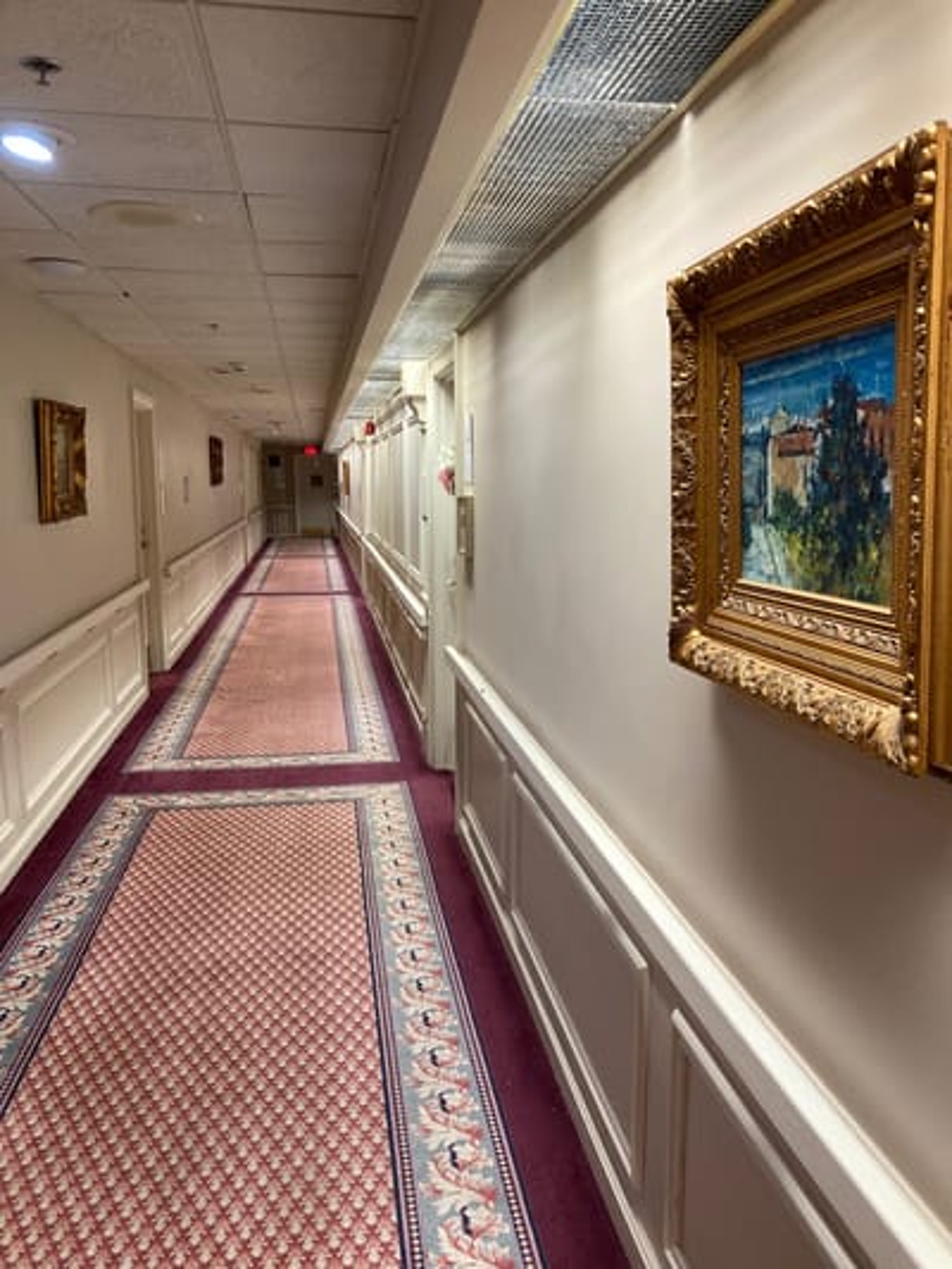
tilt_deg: -8.0
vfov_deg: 63.4
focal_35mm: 28
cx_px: 476
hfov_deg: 49.8
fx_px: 1026
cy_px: 634
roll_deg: -1.0
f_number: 1.8
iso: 125
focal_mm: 3.99
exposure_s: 1/43
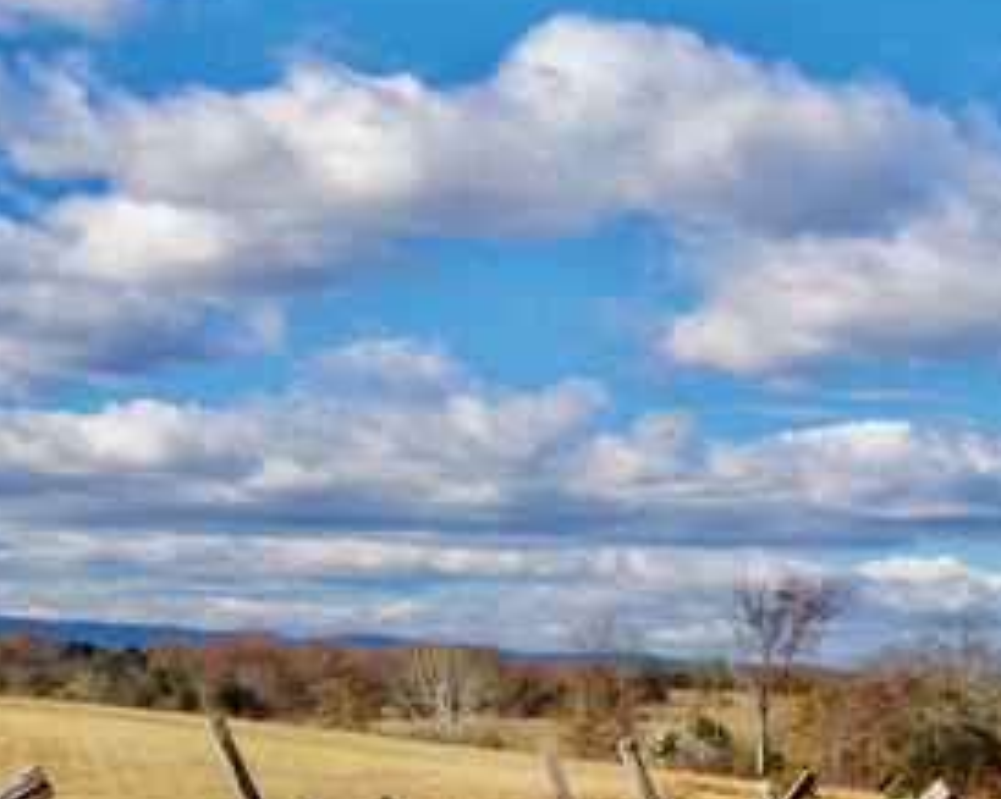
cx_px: 117
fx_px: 2960
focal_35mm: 100
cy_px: 625
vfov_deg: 15.3
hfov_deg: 18.9
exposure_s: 1/30
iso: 400
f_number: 18
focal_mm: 35
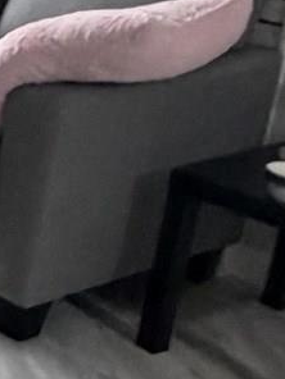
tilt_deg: -19.4
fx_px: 1197
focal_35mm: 109
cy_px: 114
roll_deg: -1.9
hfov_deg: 10.7
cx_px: -485
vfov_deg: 18.0
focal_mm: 2.22
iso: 500
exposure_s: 1/60
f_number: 2.2
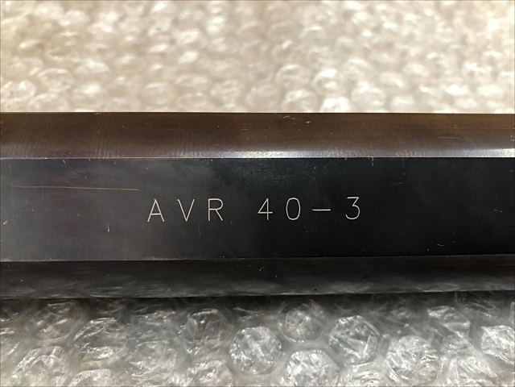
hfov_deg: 63.4
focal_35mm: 28
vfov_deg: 49.7
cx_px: 258
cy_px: 194
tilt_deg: -52.5
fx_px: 417
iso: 50
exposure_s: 1/15
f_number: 1.8
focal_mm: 3.99
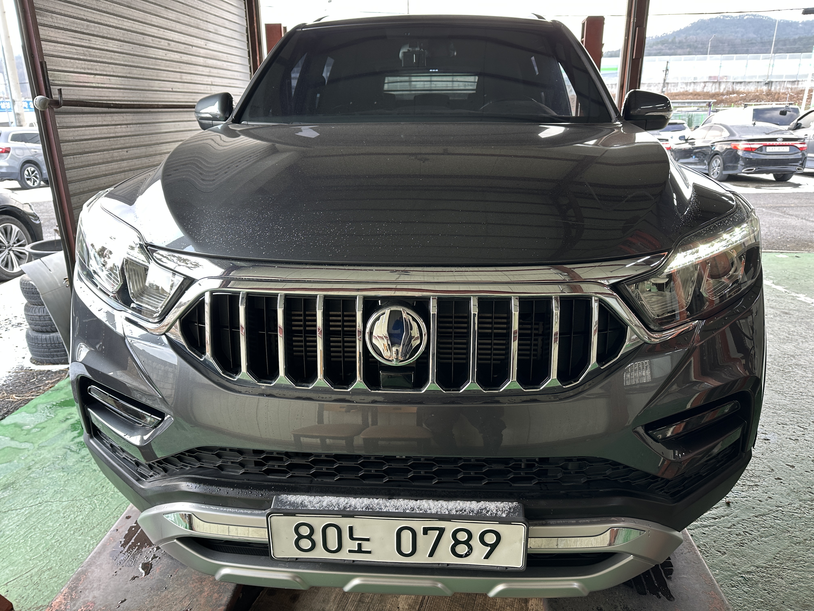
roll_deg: +1.0
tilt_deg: -18.8
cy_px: 306
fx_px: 564
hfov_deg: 71.6
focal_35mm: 24
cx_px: 407
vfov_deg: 56.8
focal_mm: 6.86
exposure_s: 1/120
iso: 100
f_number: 1.78
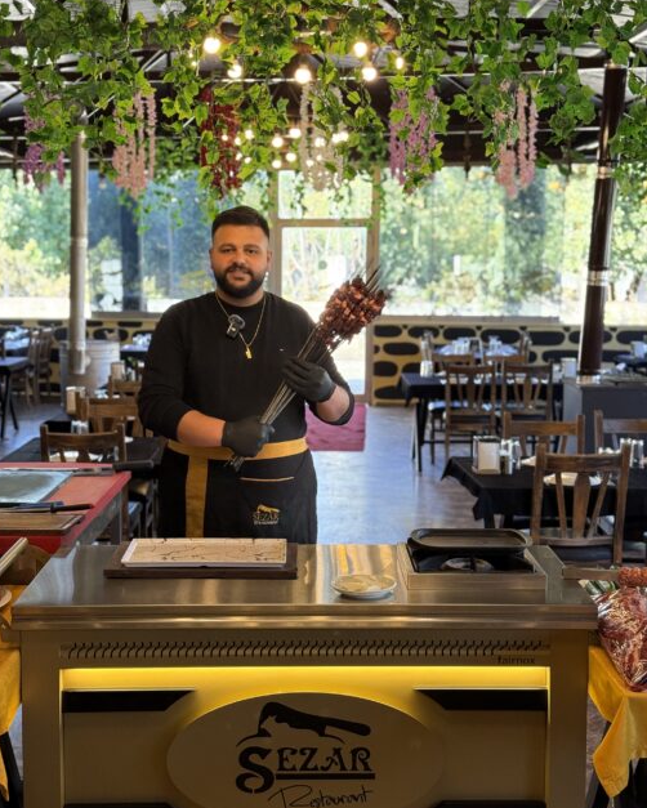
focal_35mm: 51
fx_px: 1220
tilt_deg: -6.5
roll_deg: -0.2
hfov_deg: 29.7
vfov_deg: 36.6
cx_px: 318
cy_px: 401
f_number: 1.78
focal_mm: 6.76
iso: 125
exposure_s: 1/100
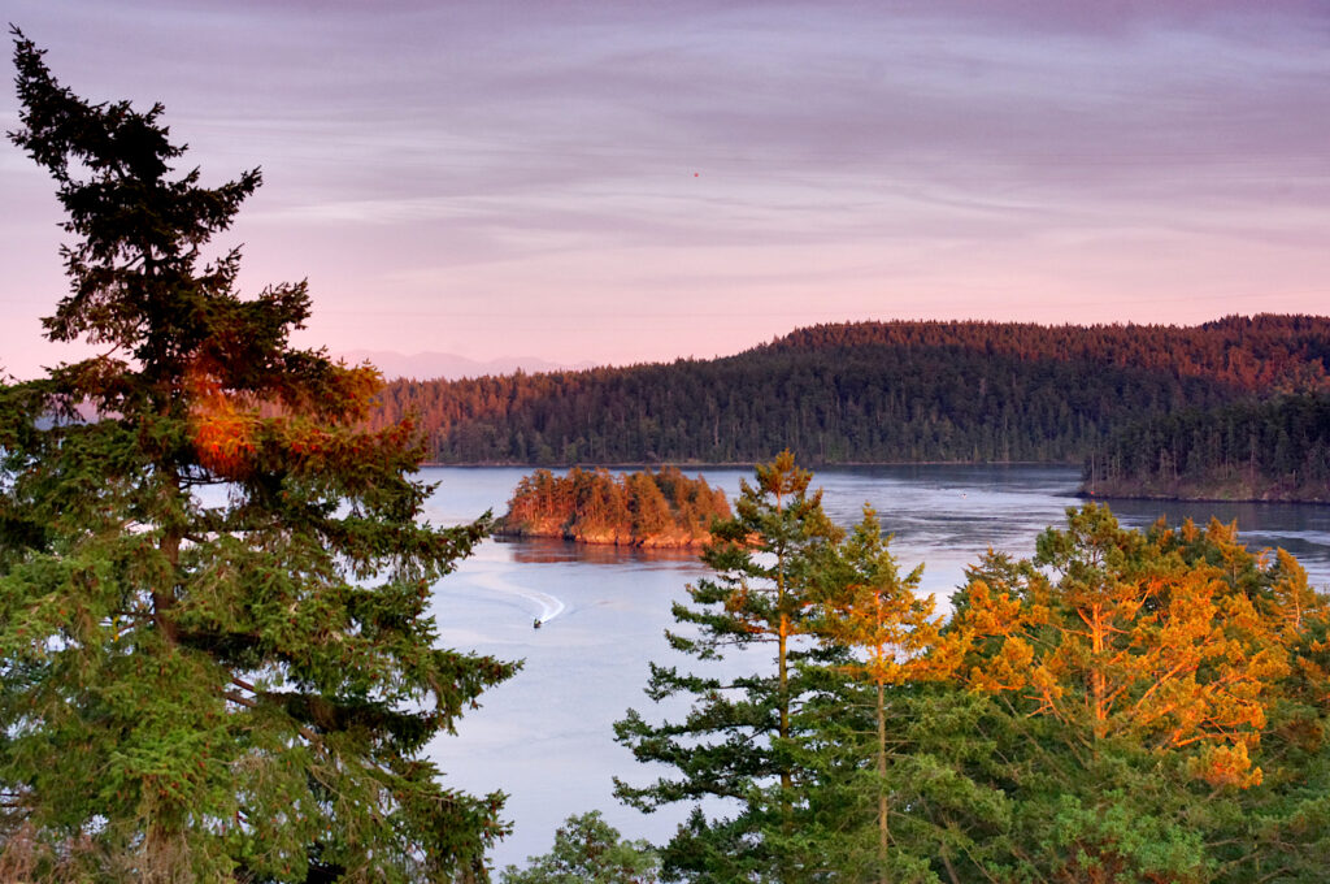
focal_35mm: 55
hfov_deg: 36.3
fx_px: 2029
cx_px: 665
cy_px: 442
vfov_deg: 24.6
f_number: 6.3
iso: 800
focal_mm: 37
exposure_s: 1/80
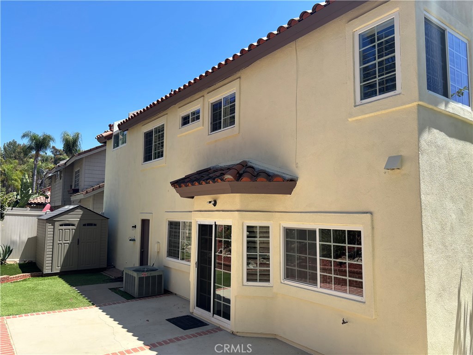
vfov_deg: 53.1
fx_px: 355
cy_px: 178
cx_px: 236
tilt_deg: +6.0
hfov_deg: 67.3
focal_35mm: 26
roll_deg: -1.2
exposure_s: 1/2242
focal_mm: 5.96
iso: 50
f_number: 1.6
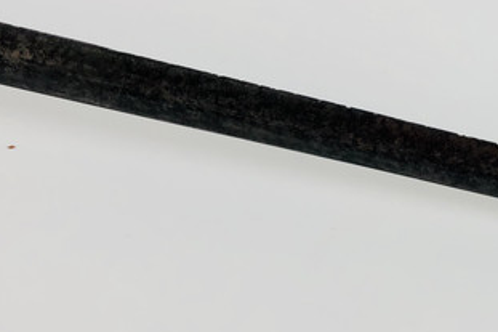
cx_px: 404
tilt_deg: -47.0
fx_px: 830
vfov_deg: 22.6
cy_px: 138
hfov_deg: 32.4
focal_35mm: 60
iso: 50
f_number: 1.8
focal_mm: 3.99
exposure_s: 1/120
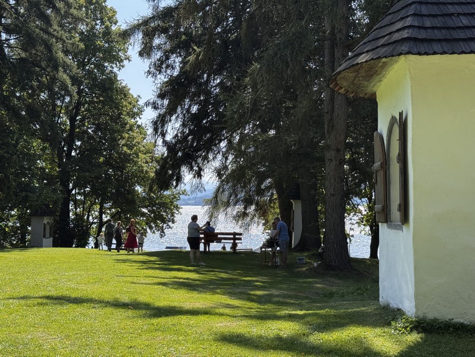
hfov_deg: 39.6
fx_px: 659
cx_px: 238
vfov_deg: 30.3
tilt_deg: +2.2
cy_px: 178
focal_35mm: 48
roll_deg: +0.2
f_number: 1.78
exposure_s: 1/1193
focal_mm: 6.76
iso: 64
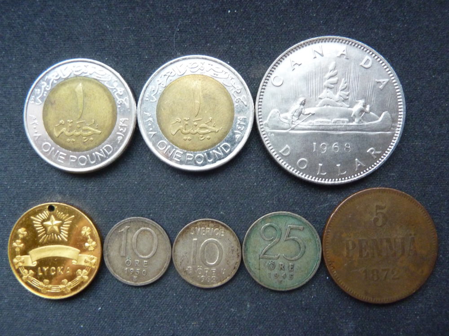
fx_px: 324
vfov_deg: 54.9
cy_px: 168
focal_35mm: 25
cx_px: 224
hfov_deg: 69.4
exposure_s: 1/25
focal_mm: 4.1
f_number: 3.3
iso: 400
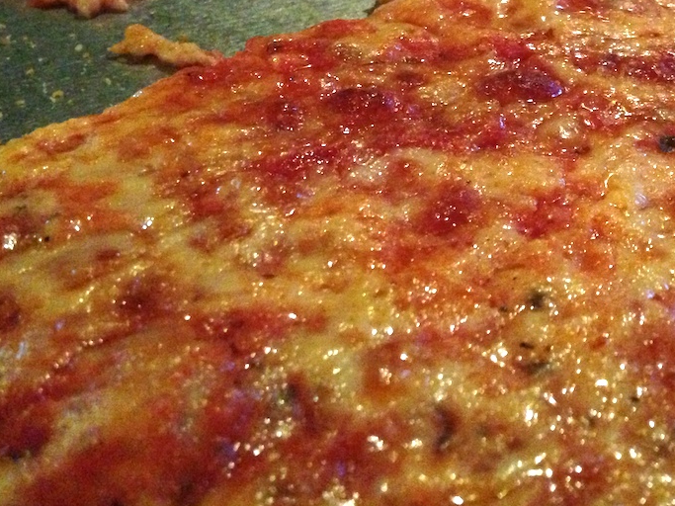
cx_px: 540
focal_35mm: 58
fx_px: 1131
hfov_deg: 32.3
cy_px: 73
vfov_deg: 24.6
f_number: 2.4
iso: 800
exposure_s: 1/15
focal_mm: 4.13
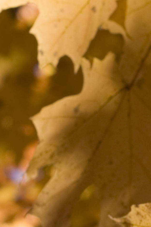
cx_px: 300
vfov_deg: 6.1
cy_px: 70
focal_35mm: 338
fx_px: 2131
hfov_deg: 4.0
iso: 200
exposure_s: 1/320
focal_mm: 50
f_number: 9
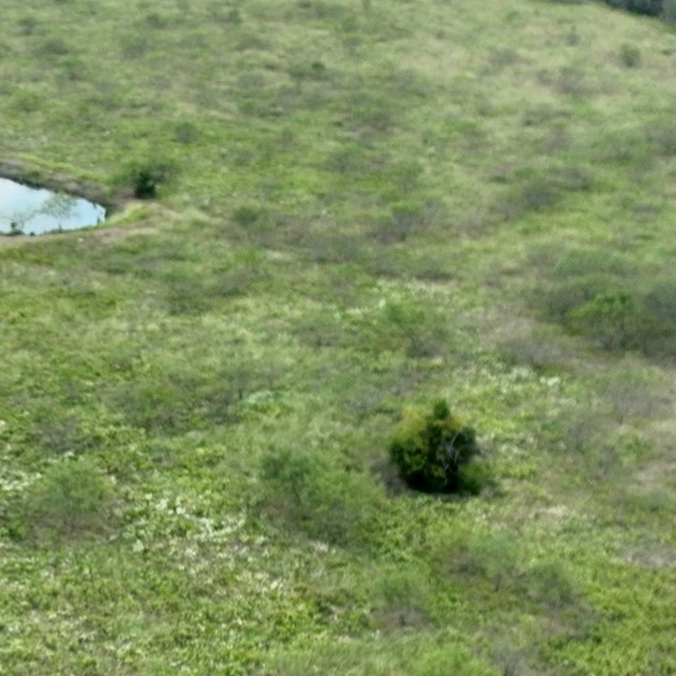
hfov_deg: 20.5
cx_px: -92
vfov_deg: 21.1
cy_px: 634
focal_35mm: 80
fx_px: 1768
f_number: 2.8
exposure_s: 1/1250
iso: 300
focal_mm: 12.29
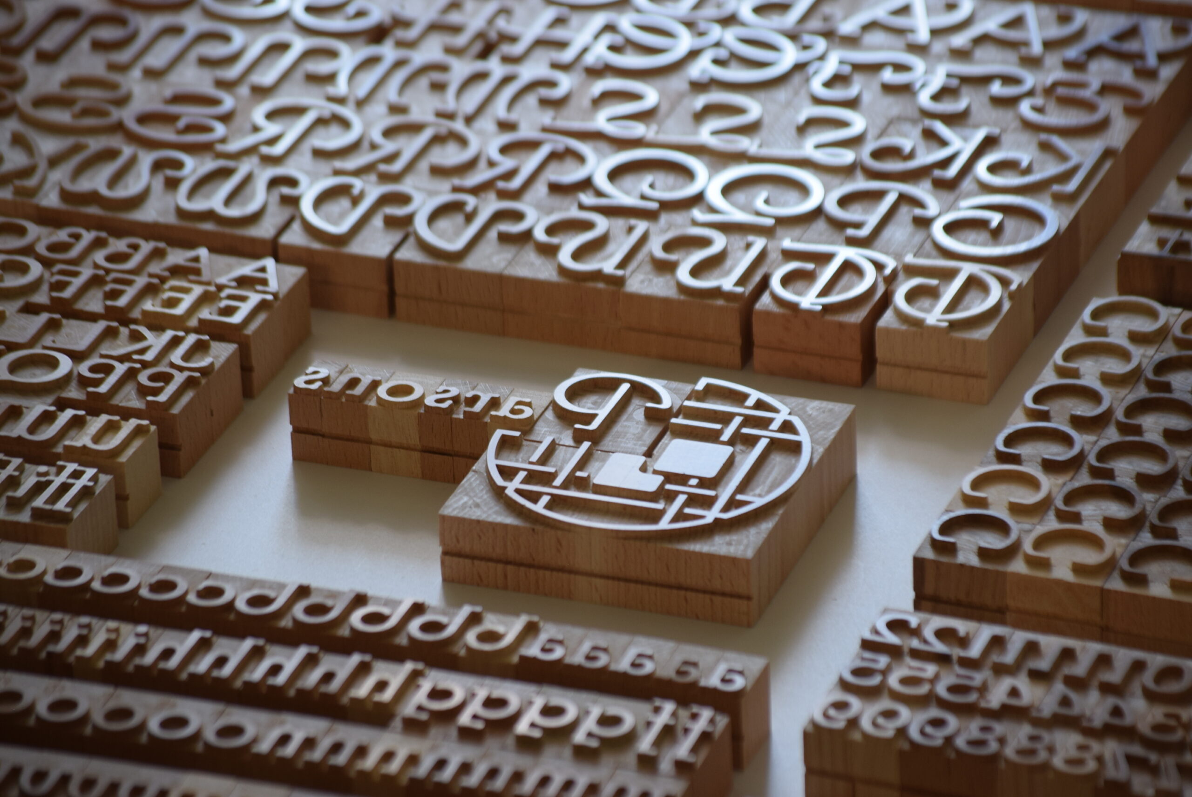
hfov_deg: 14.0
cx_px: 596
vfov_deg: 9.4
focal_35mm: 147
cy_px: 398
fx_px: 4871
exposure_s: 1/80
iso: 400
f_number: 4.5
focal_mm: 98
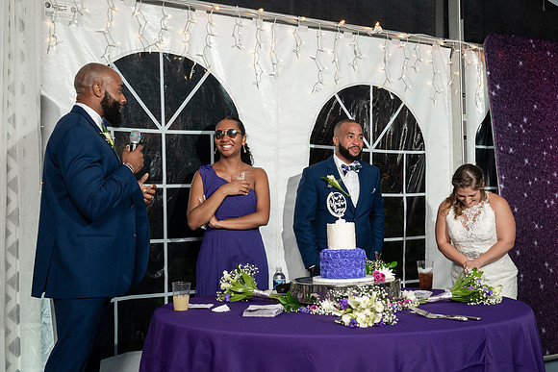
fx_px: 698
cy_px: 186
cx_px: 279
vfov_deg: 29.9
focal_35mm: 45
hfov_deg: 43.6
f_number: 5.6
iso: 1600
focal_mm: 45
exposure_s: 1/200
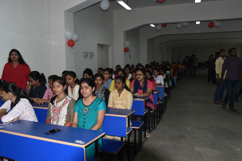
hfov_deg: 61.9
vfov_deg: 43.6
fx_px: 202
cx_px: 121
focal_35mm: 30
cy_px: 80
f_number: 8
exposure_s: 1/60
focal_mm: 20
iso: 720
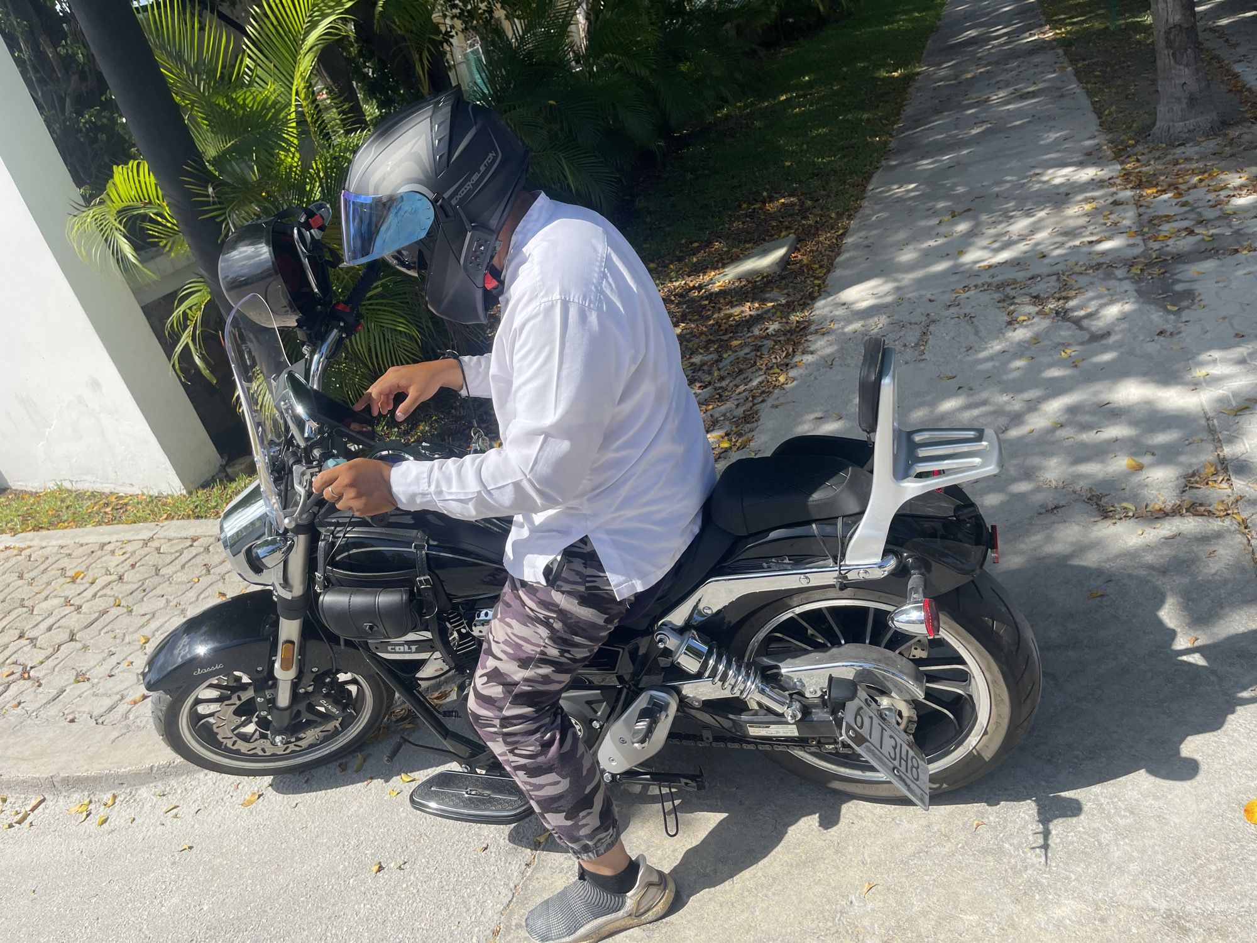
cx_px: 628
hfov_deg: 69.4
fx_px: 908
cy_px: 472
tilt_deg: -23.7
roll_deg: +17.0
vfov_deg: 54.9
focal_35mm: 25
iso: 32
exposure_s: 1/2387
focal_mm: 5.1
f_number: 1.6
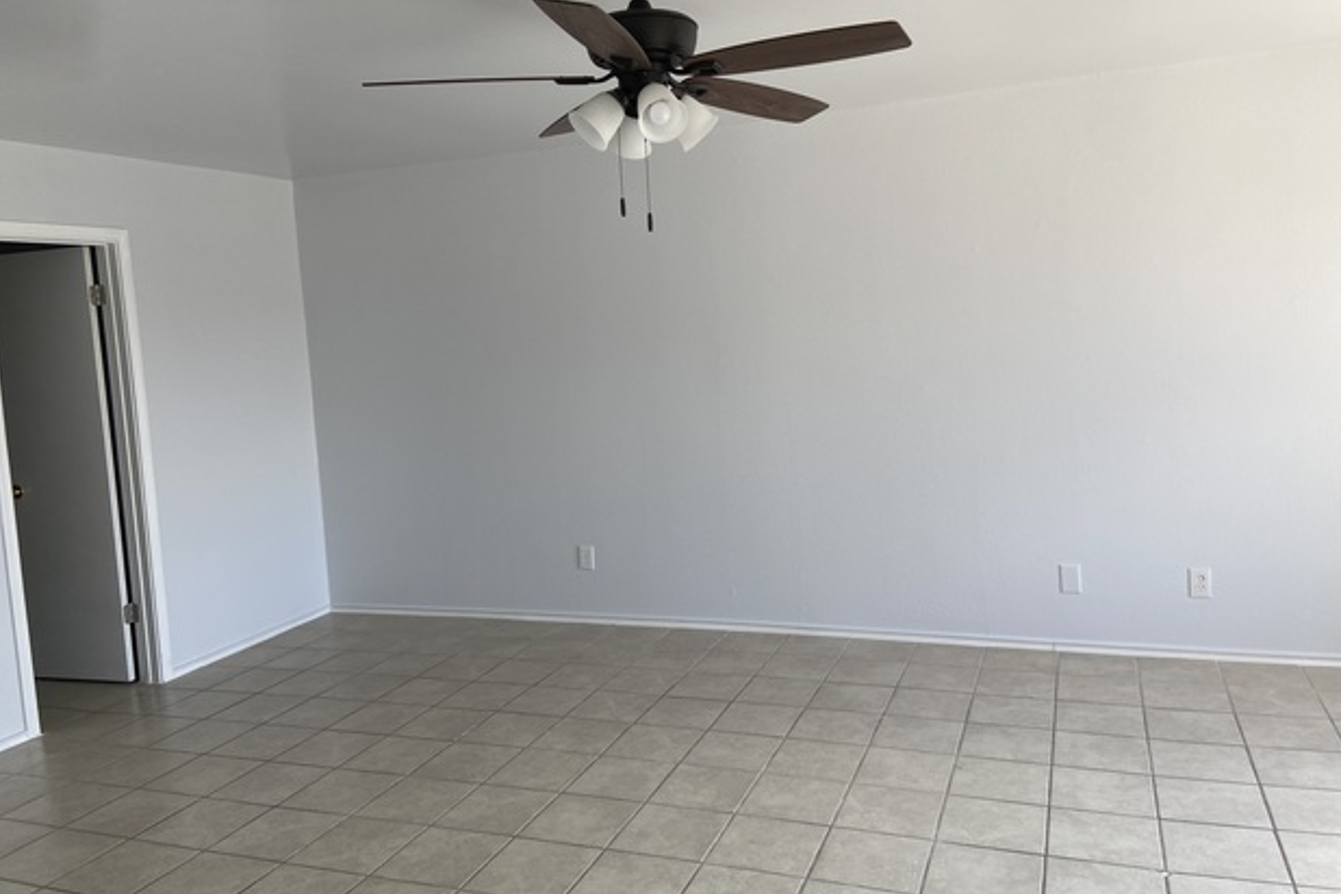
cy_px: 443
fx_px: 1043
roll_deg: +4.0
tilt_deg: -4.3
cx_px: 688
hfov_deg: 65.5
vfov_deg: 46.4
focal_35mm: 28
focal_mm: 4.25
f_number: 1.8
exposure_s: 1/136
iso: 32
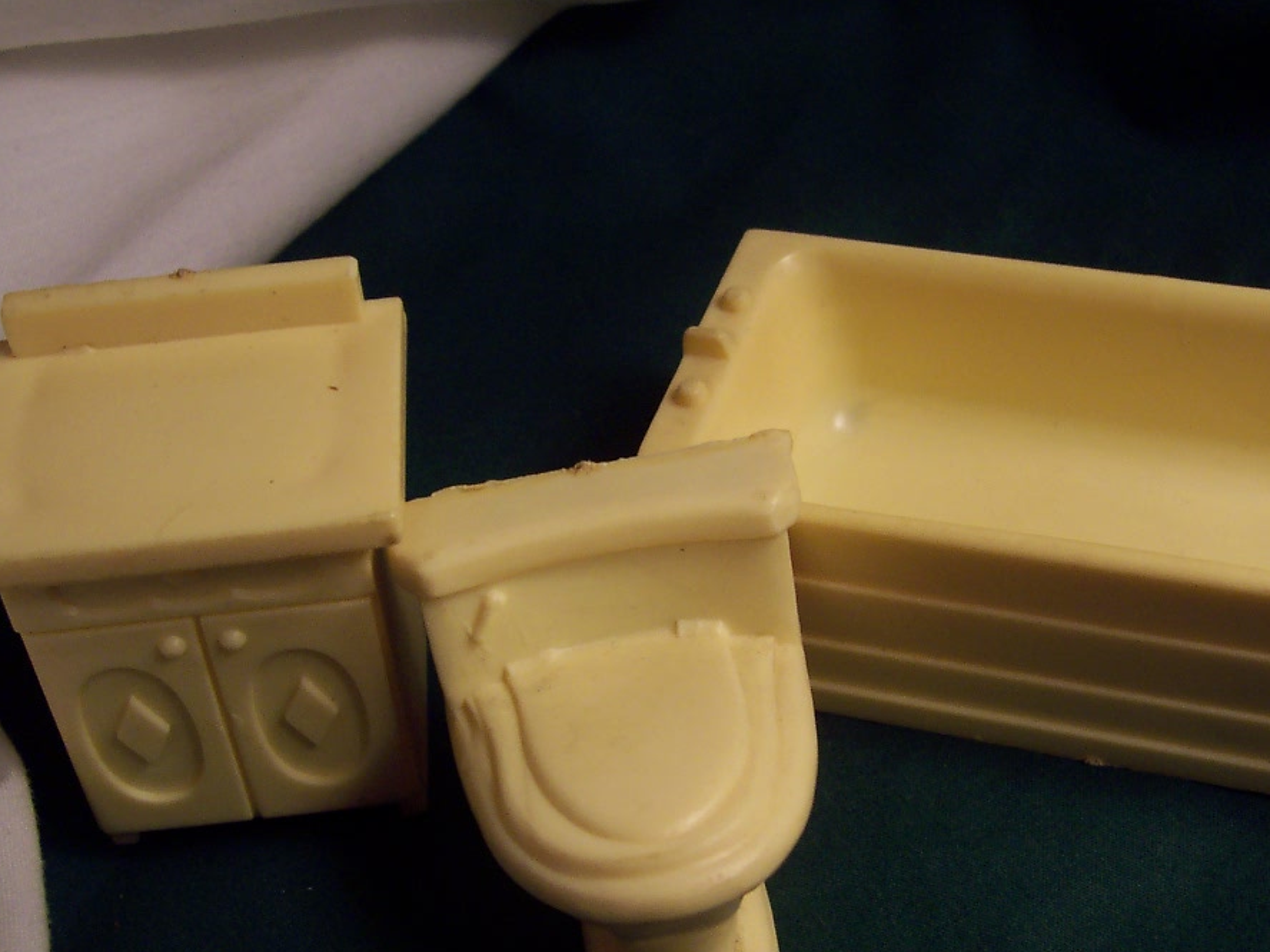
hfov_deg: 38.1
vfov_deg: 29.1
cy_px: 550
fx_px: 1834
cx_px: 744
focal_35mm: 50
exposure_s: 1/350
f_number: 2.8
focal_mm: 5.6
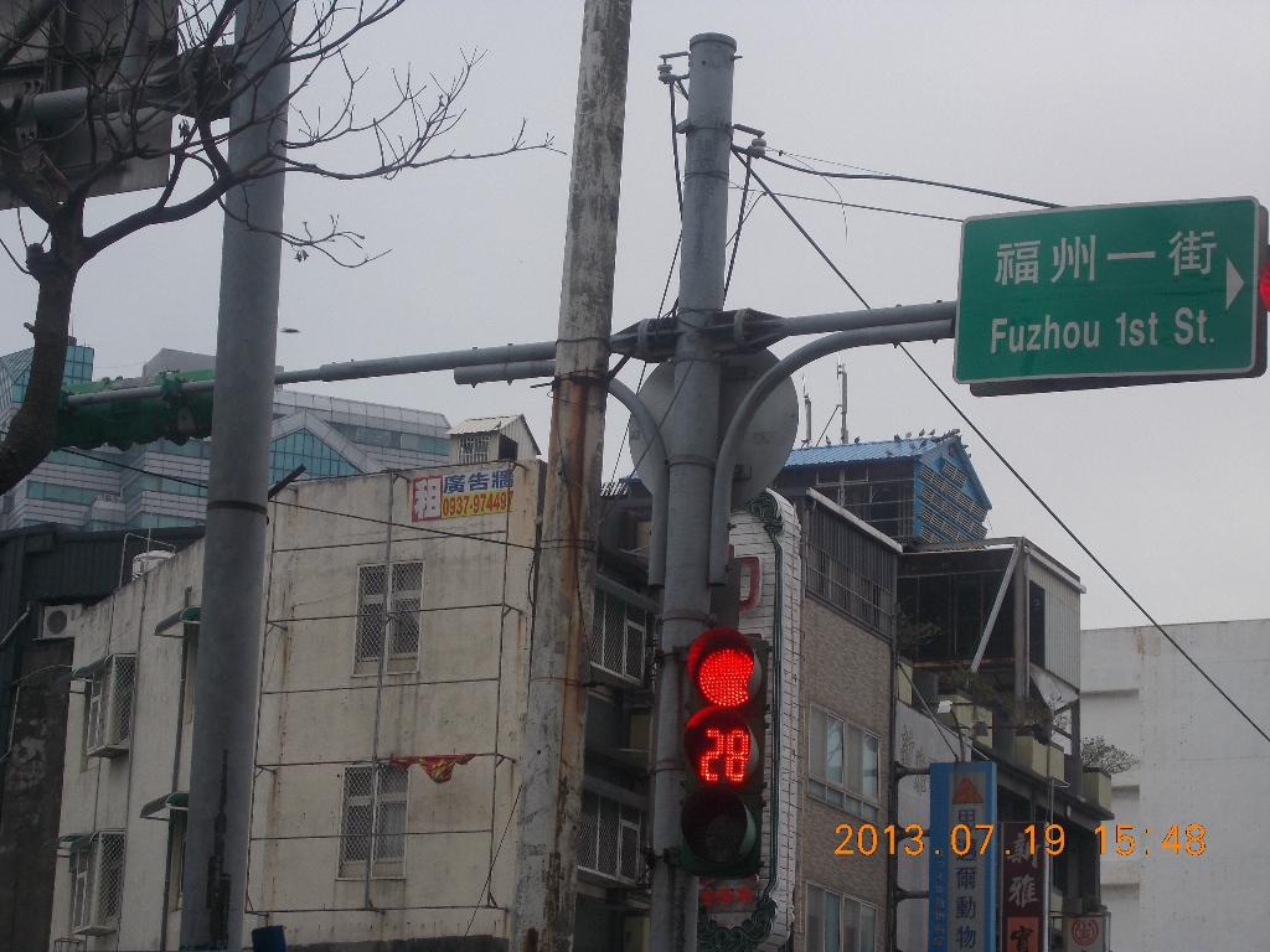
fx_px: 3155
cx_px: 635
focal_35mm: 86
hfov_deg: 22.8
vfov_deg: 17.2
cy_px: 476
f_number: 6.3
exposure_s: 1/250
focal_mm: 15.4
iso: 80
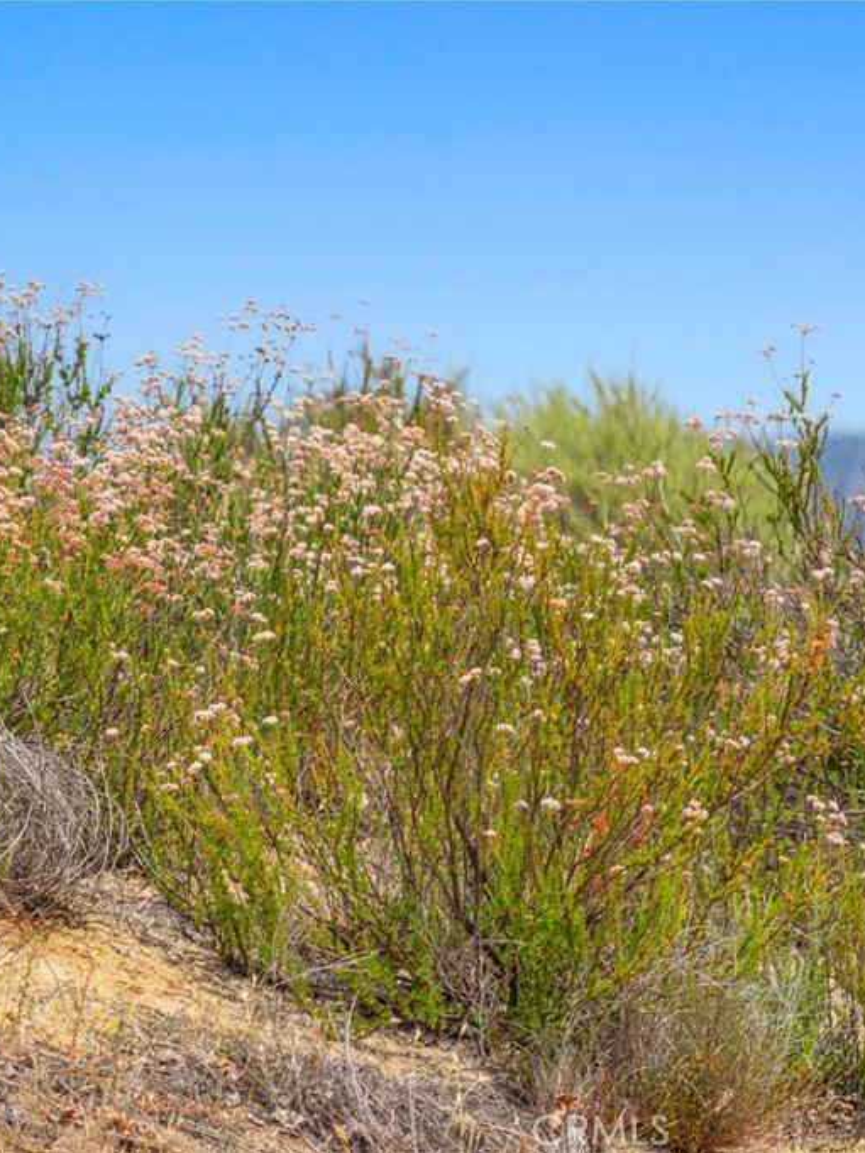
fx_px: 14455
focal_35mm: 434
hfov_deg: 3.4
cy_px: 576
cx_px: 330
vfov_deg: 4.6
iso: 100
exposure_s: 1/320
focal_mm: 300
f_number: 7.1
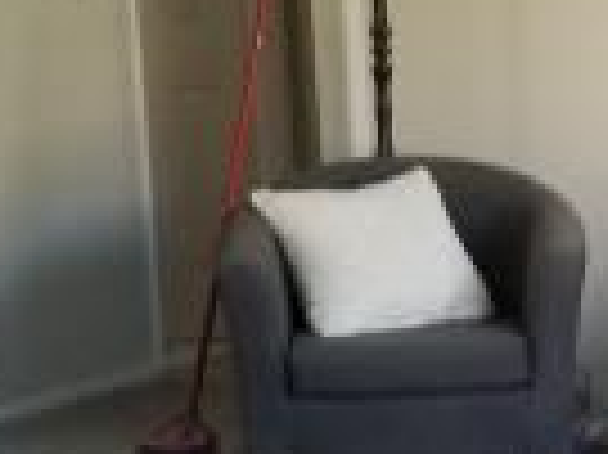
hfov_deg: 15.2
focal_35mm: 123
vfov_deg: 12.0
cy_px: 337
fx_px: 2158
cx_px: 833
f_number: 1.7
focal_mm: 4.25
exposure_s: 1/60
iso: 160
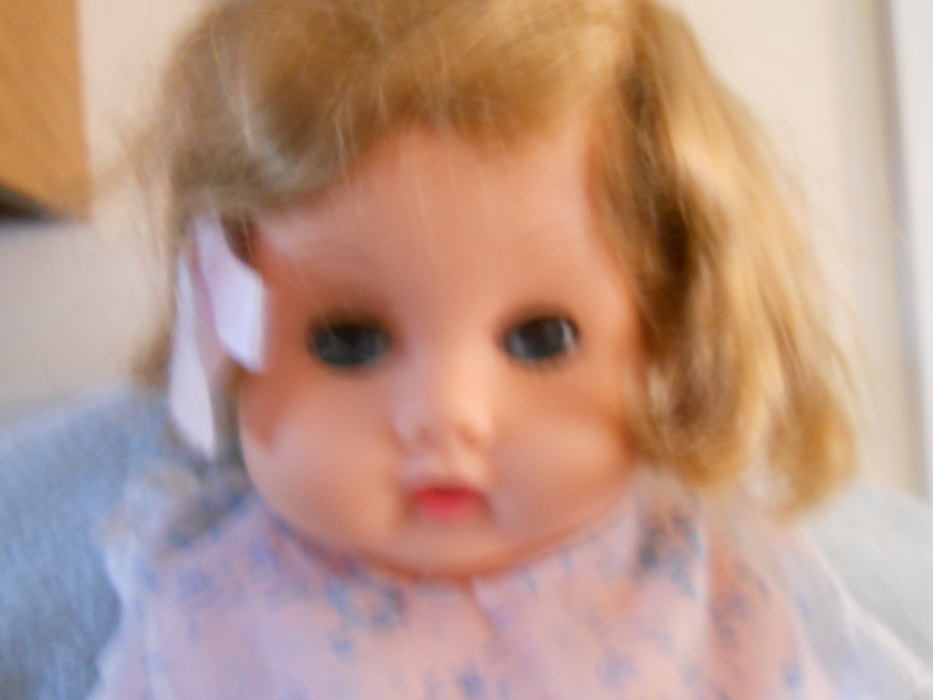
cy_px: 350
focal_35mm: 32
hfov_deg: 56.8
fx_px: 862
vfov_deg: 44.2
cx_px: 466
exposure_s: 1/5
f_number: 3.5
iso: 400
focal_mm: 5.8
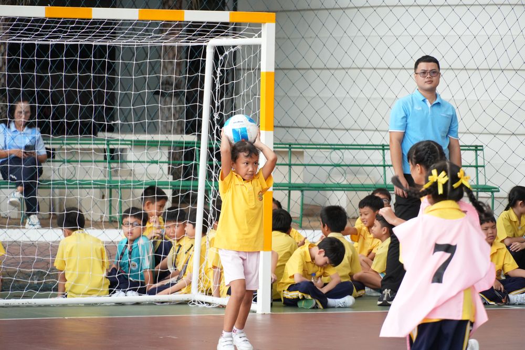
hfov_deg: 10.2
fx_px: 2953
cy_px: 175
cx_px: 262
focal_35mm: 202
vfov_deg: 6.8
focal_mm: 135
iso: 1250
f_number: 5.6
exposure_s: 1/500
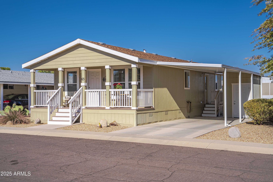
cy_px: 91
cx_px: 136
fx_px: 364
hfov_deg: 41.1
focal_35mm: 48
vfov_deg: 28.1
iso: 160
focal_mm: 48
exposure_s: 1/8000
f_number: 8
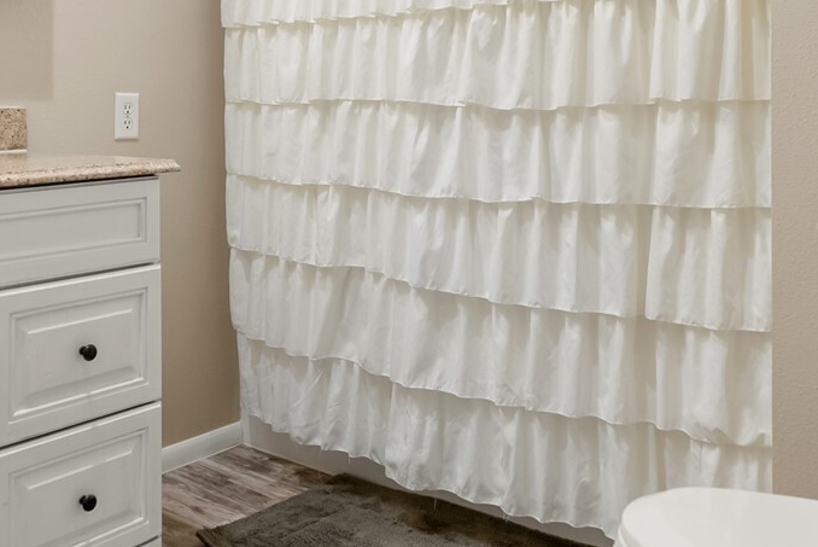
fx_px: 932
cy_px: 86
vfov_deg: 31.6
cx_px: 266
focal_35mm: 41
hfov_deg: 46.6
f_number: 2.8
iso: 125
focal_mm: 16.4
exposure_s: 1/6
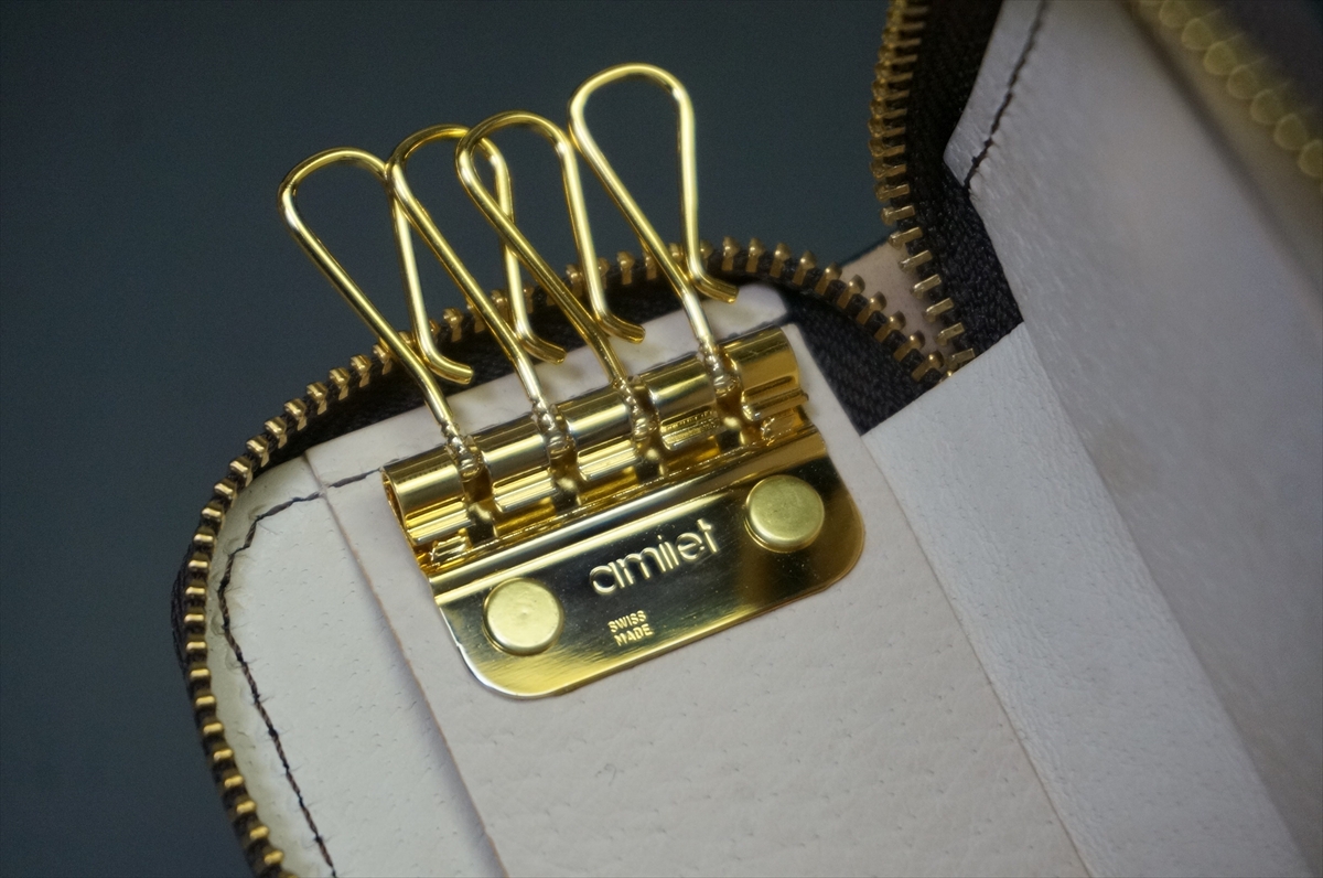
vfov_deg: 18.5
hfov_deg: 27.6
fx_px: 2697
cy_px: 439
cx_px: 662
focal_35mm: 74
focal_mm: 49
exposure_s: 1/160
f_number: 5.6
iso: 1250
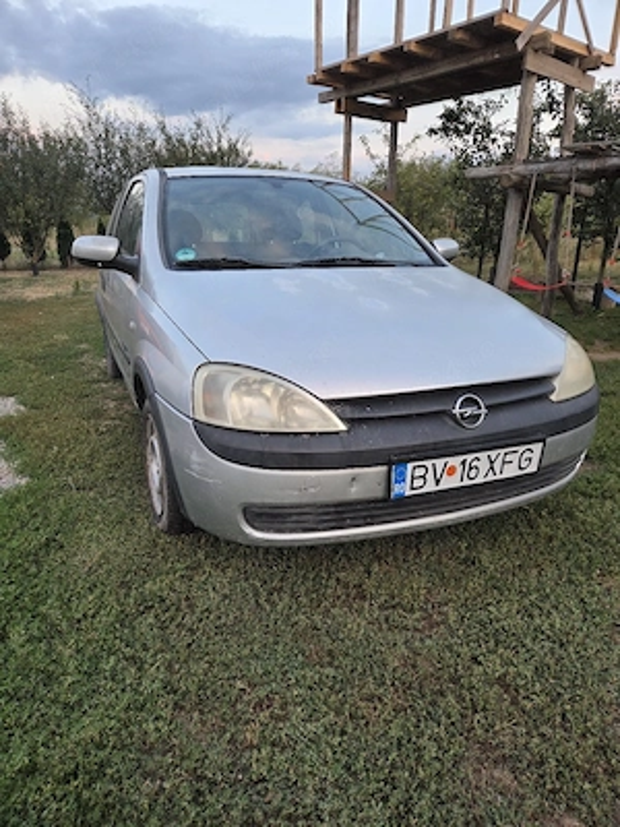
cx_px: 310
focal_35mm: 23
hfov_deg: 58.9
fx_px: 549
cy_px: 414
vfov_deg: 73.9
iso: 100
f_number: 1.8
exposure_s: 1/182
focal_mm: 5.4
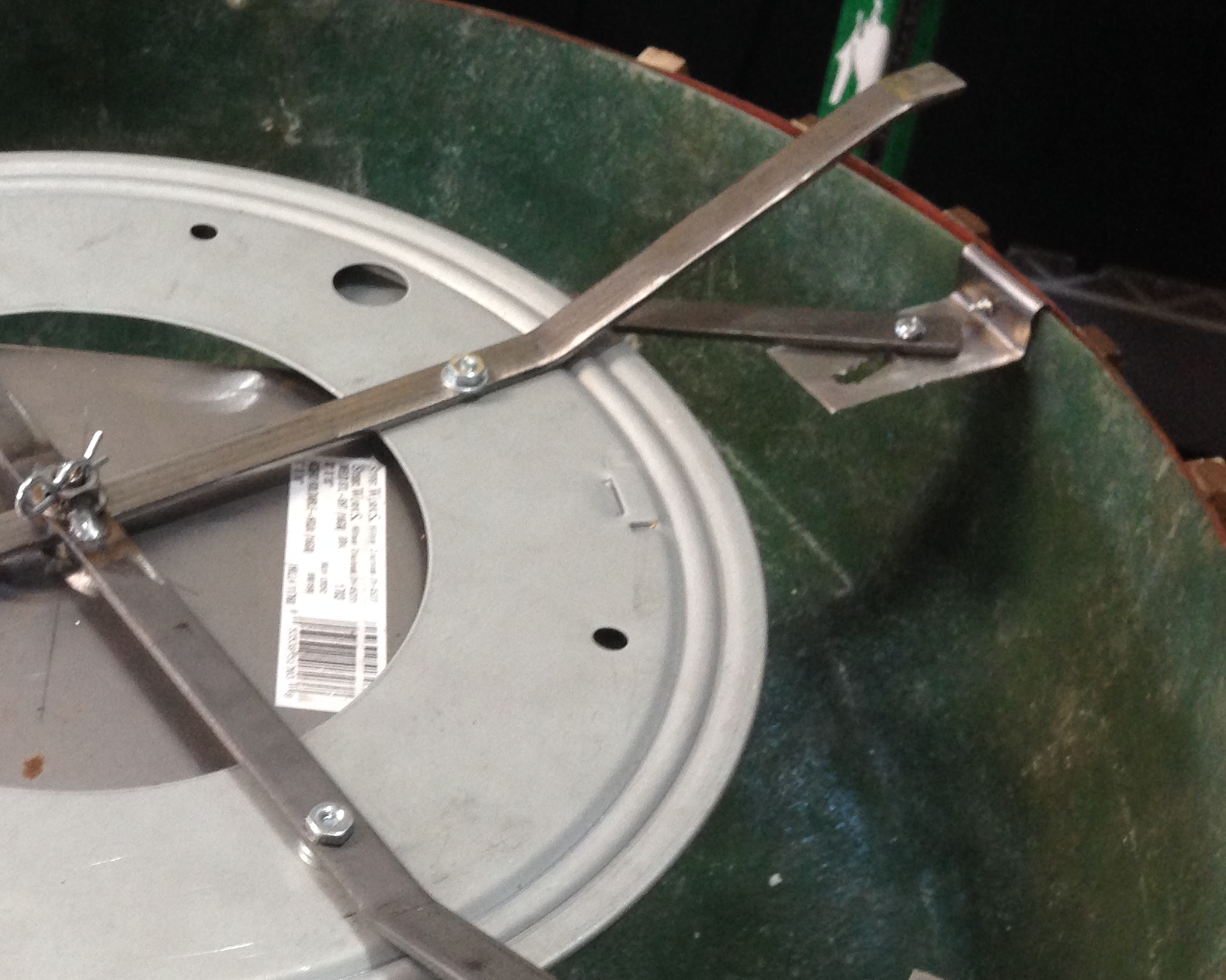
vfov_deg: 23.6
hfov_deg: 28.1
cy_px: 726
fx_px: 2322
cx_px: 57
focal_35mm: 64
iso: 125
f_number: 2.4
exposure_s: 1/20
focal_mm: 4.12
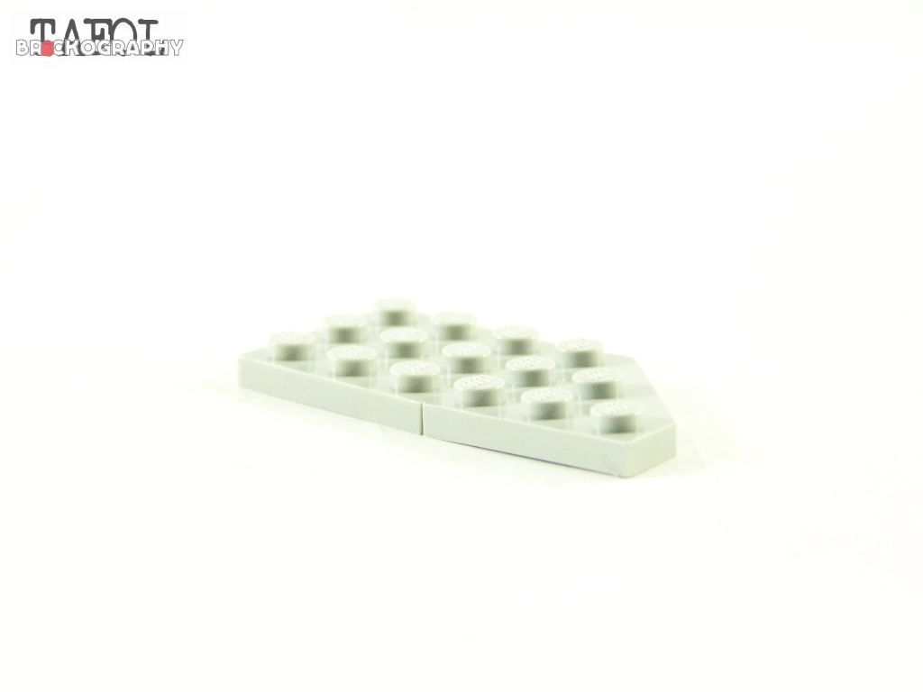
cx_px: 462
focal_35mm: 105
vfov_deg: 14.1
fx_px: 2800
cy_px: 346
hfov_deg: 18.7
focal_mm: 17.5
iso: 400
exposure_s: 1/60
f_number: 3.2
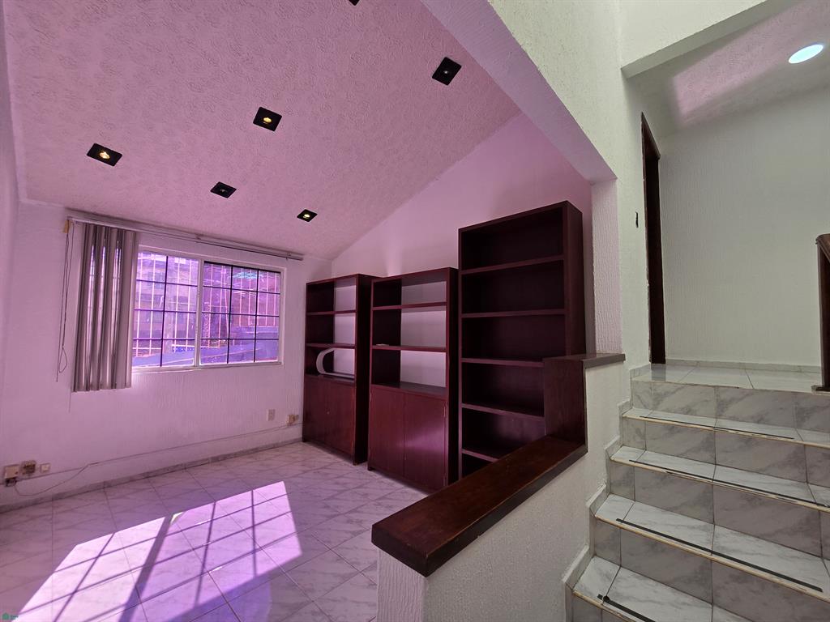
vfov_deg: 89.9
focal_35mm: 13
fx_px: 312
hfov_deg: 106.2
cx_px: 415
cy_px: 311
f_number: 2.2
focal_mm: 2.2
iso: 50
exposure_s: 1/247
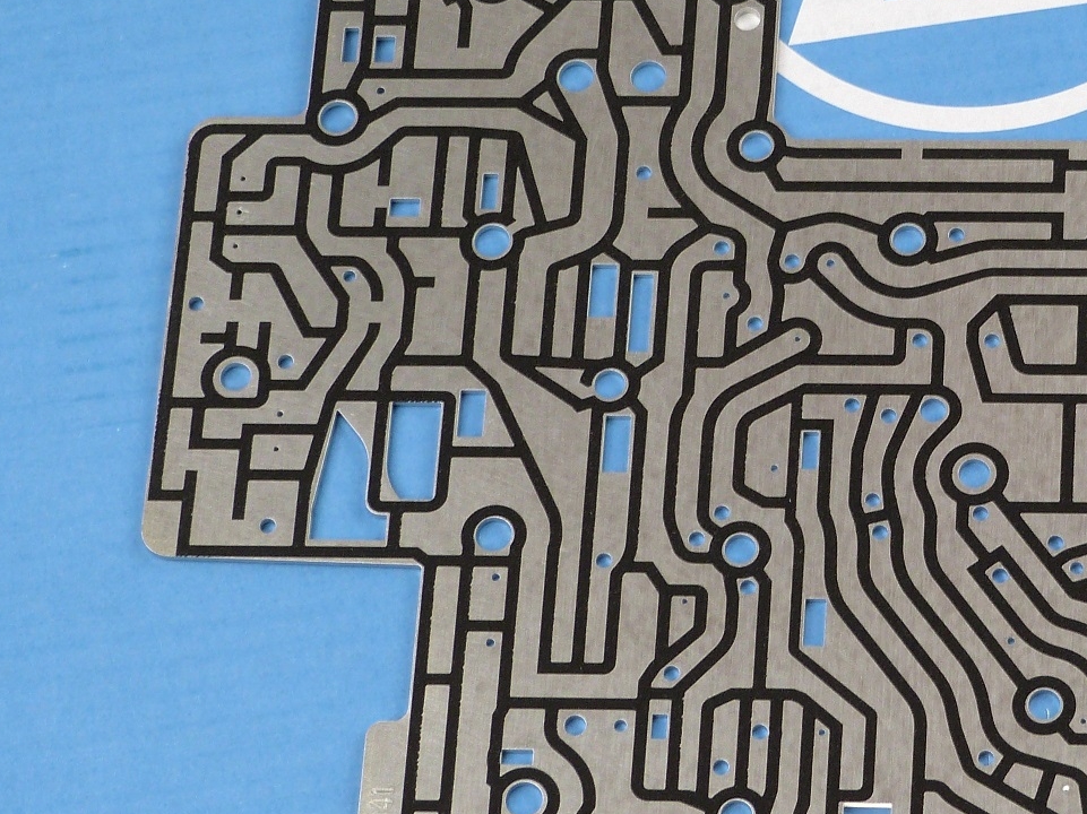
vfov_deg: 9.8
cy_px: 435
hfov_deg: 12.9
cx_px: 986
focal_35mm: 152
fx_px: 4771
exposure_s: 1/60
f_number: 3.3
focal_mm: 13.2
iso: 100
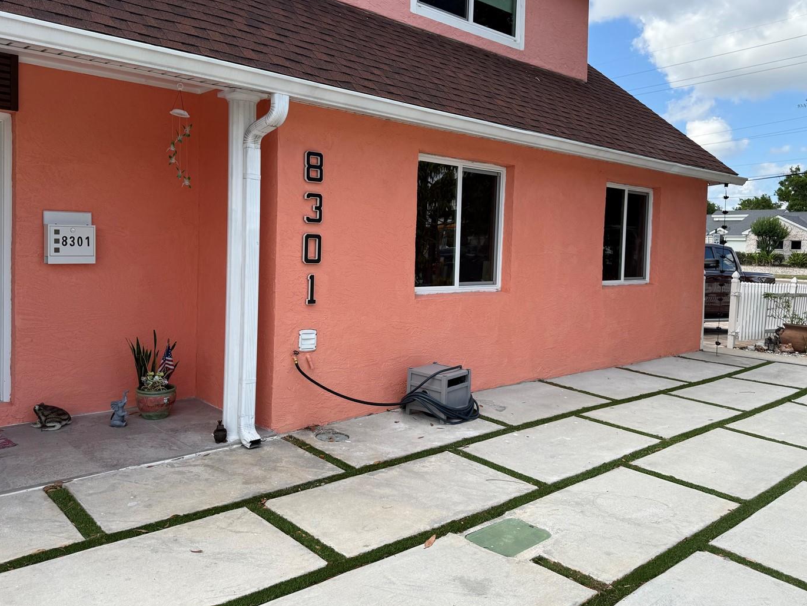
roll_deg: -1.0
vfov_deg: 49.7
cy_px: 269
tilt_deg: -1.1
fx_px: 653
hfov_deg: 63.4
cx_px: 403
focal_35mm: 28
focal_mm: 6.76
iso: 80
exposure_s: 1/2611
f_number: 1.78
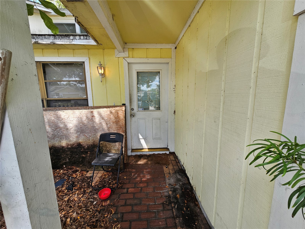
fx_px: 115
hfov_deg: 106.2
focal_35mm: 13
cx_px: 152
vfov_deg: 89.9
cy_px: 114
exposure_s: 1/253
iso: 50
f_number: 2.2
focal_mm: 2.2
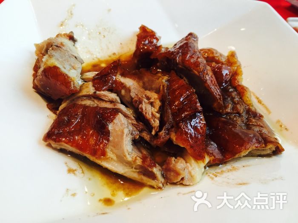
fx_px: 250
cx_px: 149
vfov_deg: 48.2
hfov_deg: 61.7
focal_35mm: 29
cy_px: 112
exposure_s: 1/30
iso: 40
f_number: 2.2
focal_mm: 4.15
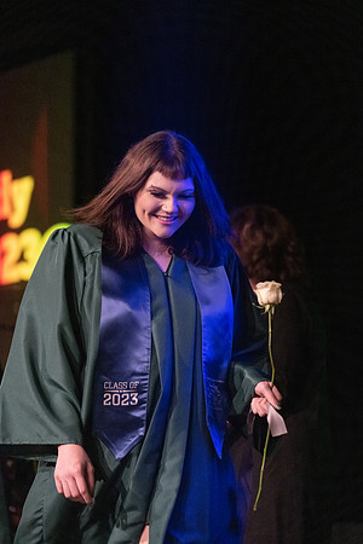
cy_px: 272
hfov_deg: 11.2
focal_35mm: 122
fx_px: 1845
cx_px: 182
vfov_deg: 16.8
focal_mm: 122
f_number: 2.8
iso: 16000
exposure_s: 1/1000
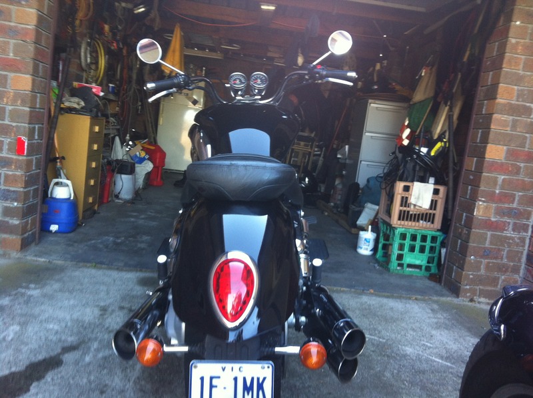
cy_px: 199
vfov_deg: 40.6
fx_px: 538
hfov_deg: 52.7
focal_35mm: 35
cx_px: 266
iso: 100
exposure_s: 1/30
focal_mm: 3.85
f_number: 2.8
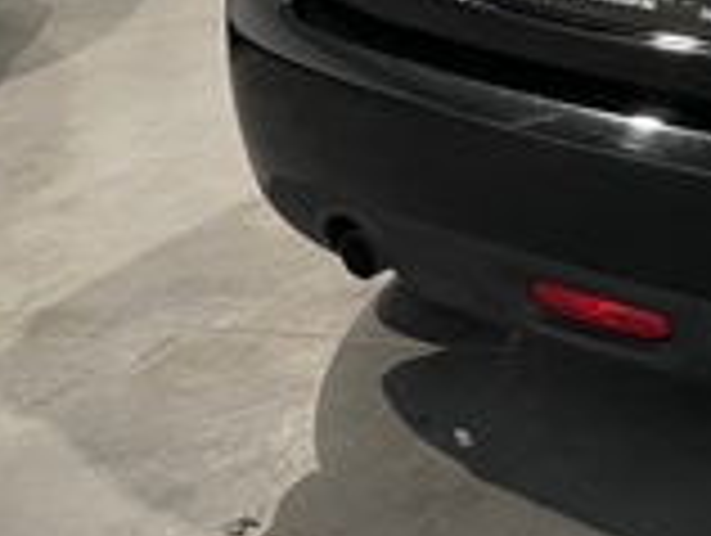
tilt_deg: -15.6
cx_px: 1066
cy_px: -167
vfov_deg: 13.6
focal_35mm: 105
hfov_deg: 16.9
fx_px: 2160
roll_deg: +1.1
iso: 100
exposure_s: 1/50
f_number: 1.6
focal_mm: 4.2
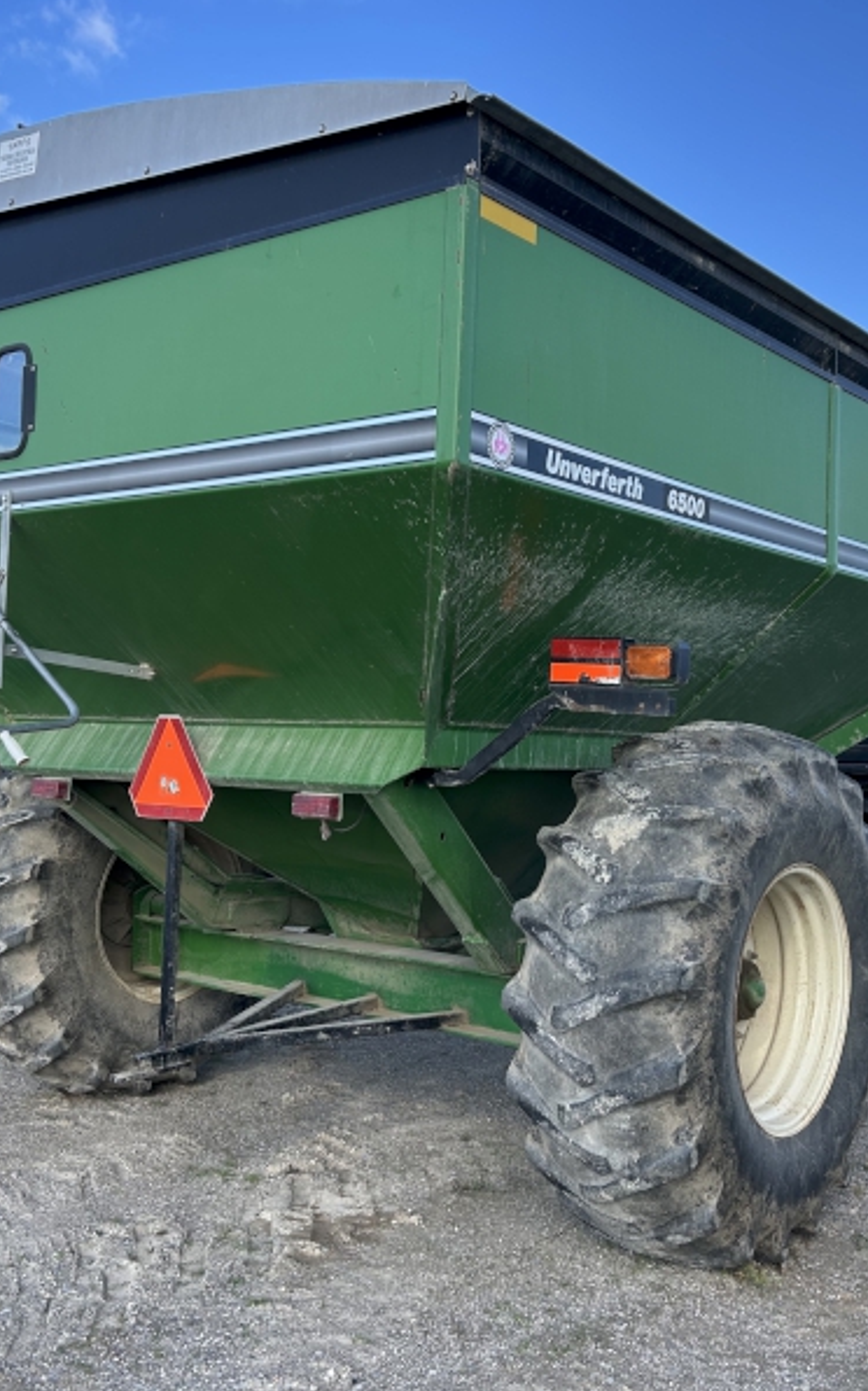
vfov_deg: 52.8
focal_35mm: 37
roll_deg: +0.2
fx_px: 1402
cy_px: 696
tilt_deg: +3.5
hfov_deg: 34.4
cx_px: 455
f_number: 1.5
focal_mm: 5.7
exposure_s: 1/982
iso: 50
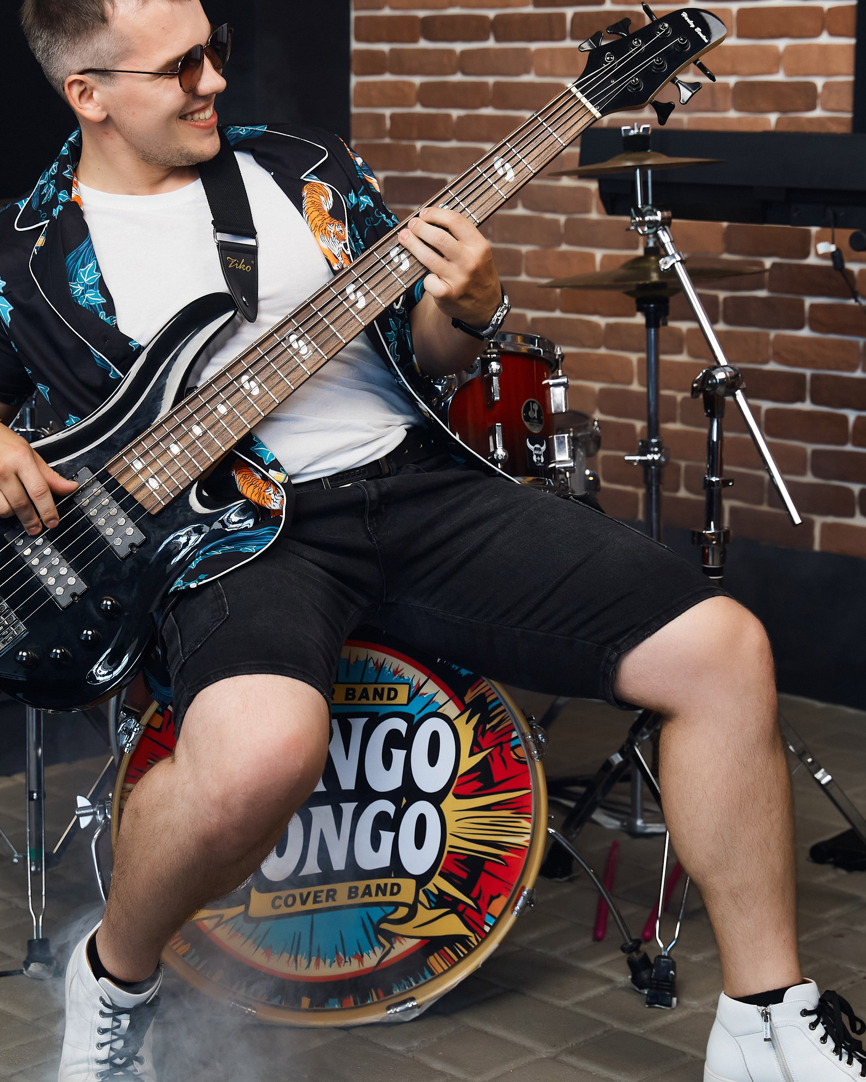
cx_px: 412
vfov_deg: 25.0
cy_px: 459
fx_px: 2435
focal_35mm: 76
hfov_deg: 20.2
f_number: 4
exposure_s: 1/250
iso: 1000
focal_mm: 47
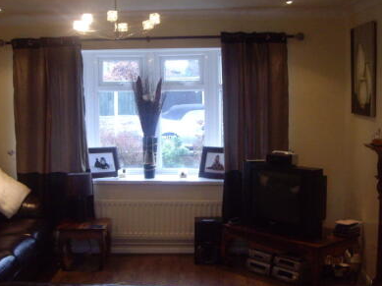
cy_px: 149
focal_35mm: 57
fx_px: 628
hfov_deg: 33.7
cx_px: 150
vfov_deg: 25.6
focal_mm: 6.2
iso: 200
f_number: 2.7
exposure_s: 1/40
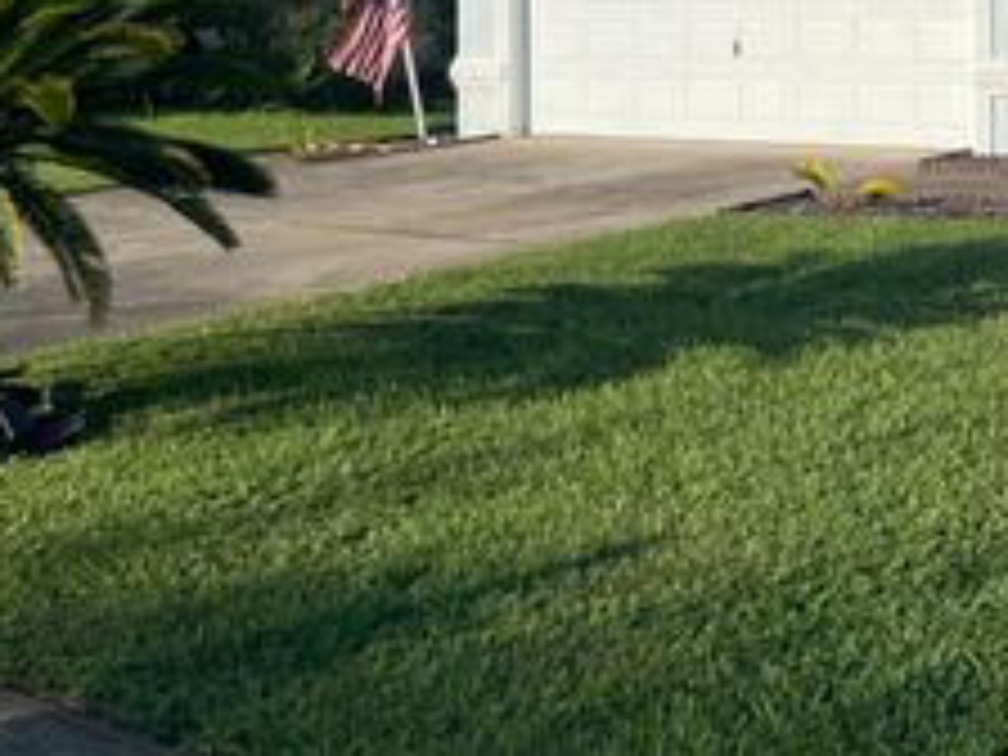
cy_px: -43
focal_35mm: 58
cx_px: 1066
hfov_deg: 30.3
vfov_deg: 23.9
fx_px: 1689
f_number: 1.6
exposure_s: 1/5051
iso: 32
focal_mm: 4.2
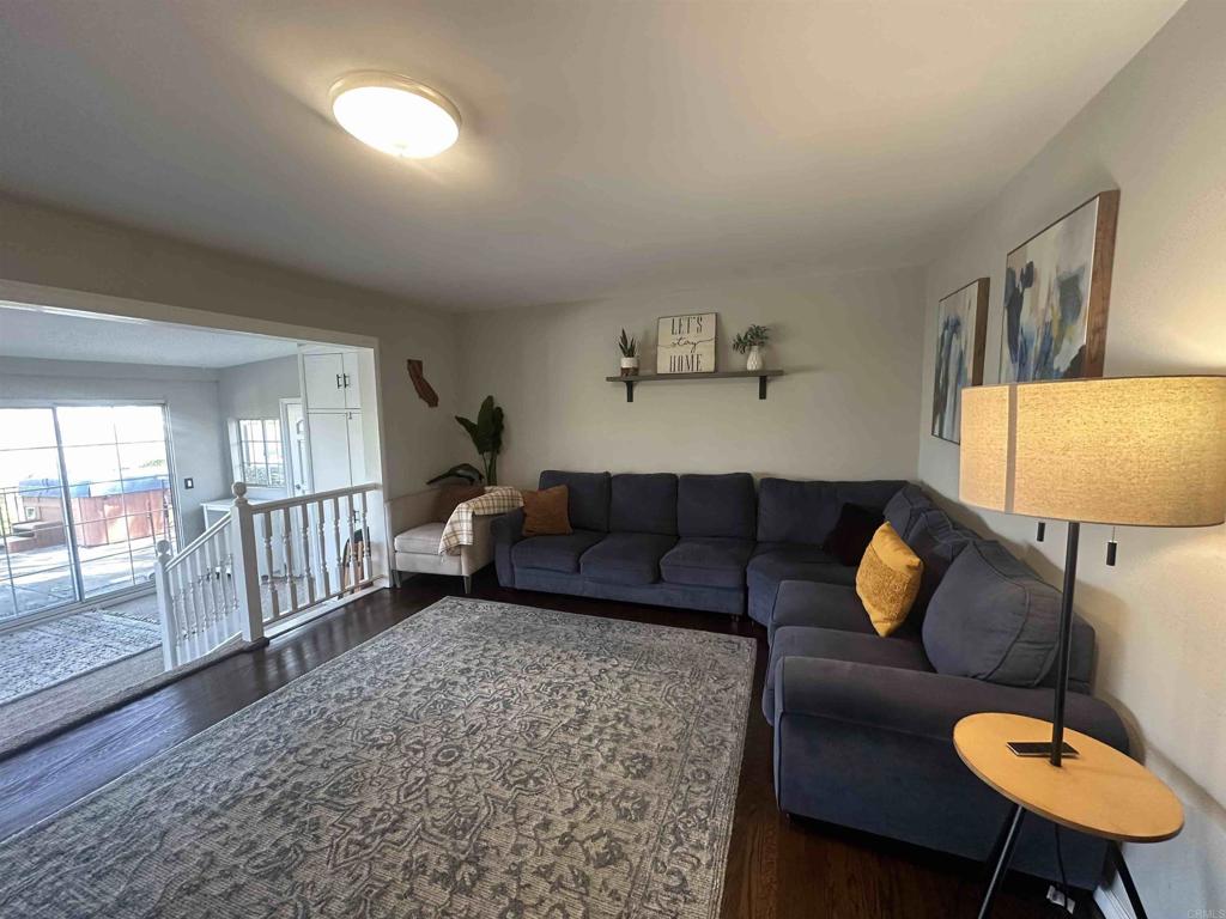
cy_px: 460
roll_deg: +0.6
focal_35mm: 14
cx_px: 613
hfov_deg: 102.1
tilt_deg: -6.5
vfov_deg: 85.7
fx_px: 496
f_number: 2.2
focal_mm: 2.22
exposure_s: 1/60
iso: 250
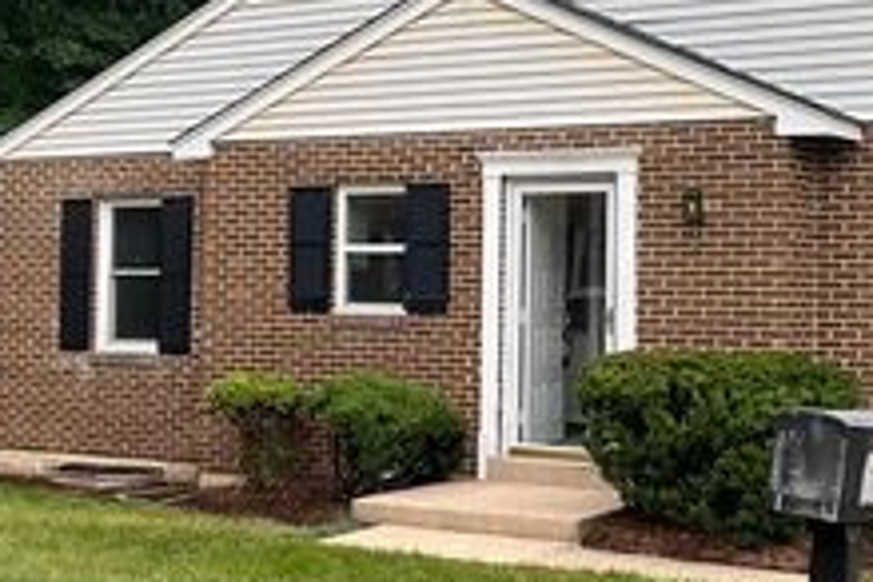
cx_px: 590
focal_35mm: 69
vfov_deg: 19.7
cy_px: 237
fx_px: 1673
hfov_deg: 29.0
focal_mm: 3
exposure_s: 1/122
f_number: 1.8
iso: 32
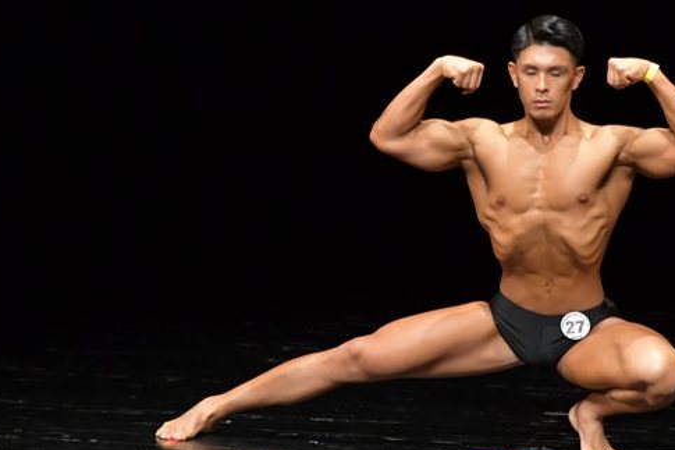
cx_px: 407
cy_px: 247
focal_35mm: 479
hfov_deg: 4.3
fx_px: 8978
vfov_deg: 2.9
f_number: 5.6
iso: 4000
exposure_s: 1/400
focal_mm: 200
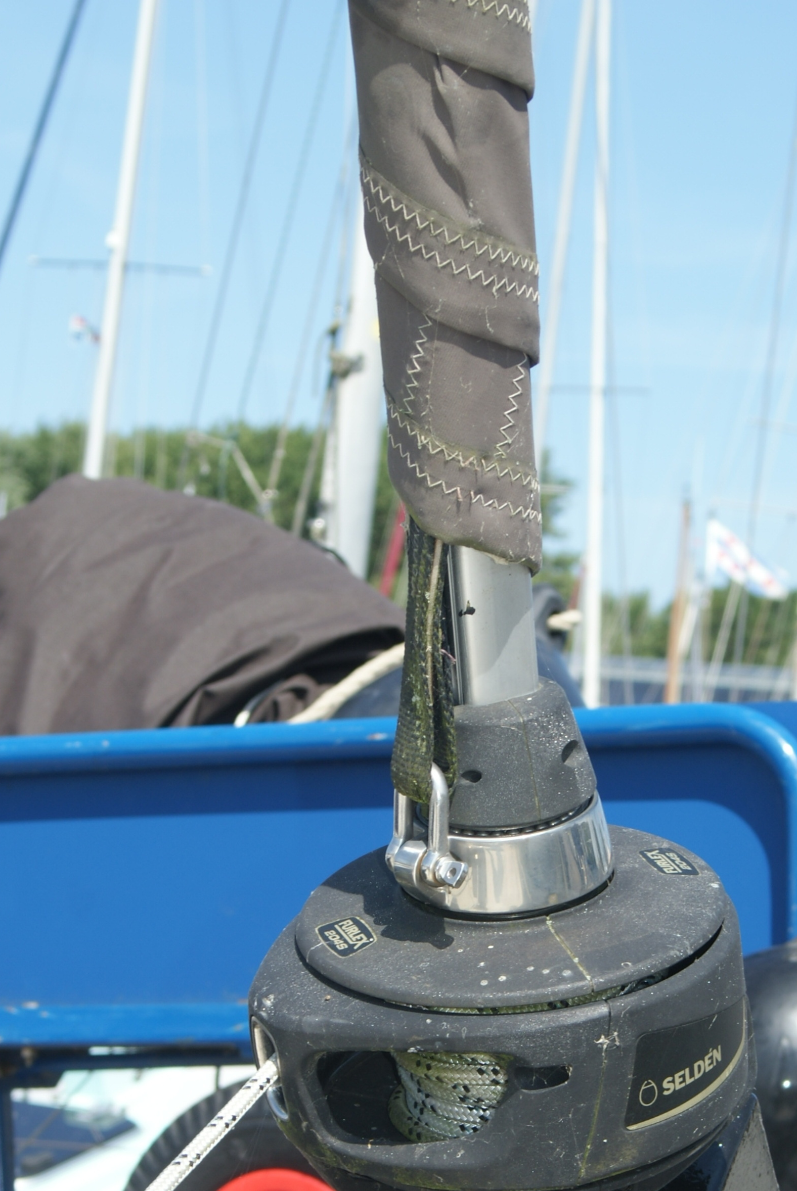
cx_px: 293
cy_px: 851
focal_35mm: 119
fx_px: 3943
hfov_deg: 11.5
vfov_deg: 17.1
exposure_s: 1/125
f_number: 10
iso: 100
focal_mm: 50
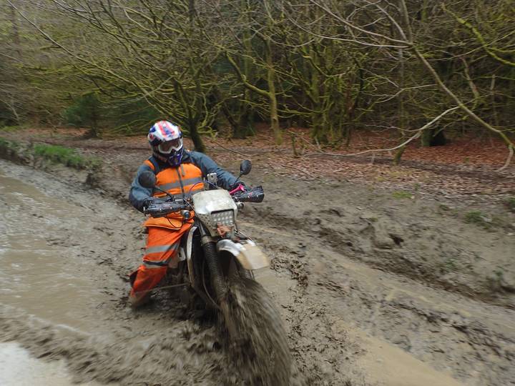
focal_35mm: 25
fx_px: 372
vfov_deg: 54.9
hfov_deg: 69.4
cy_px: 193
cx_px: 258
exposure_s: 1/60
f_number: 2.8
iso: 100
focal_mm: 4.5
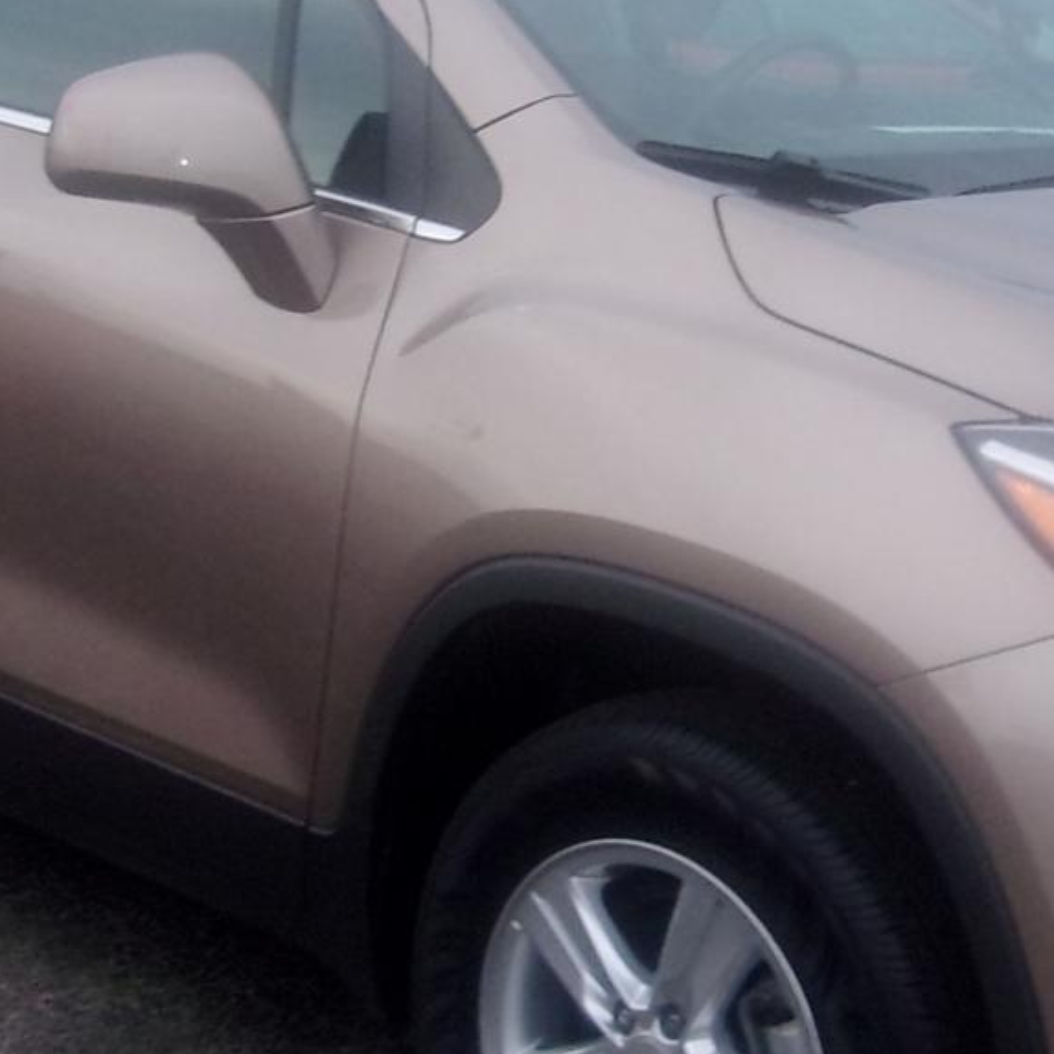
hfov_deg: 21.6
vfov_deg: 21.6
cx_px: 613
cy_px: 434
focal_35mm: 80
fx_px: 2756
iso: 200
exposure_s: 1/100
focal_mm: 4.9
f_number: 10.4
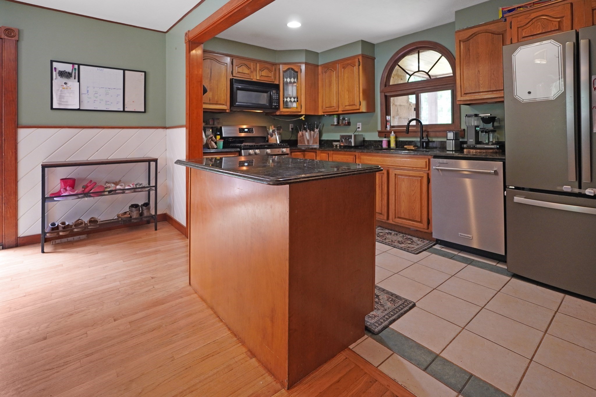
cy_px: 198
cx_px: 298
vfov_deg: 72.0
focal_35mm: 16
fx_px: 273
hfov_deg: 95.0
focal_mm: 11
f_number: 1.8
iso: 400
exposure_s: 1/80
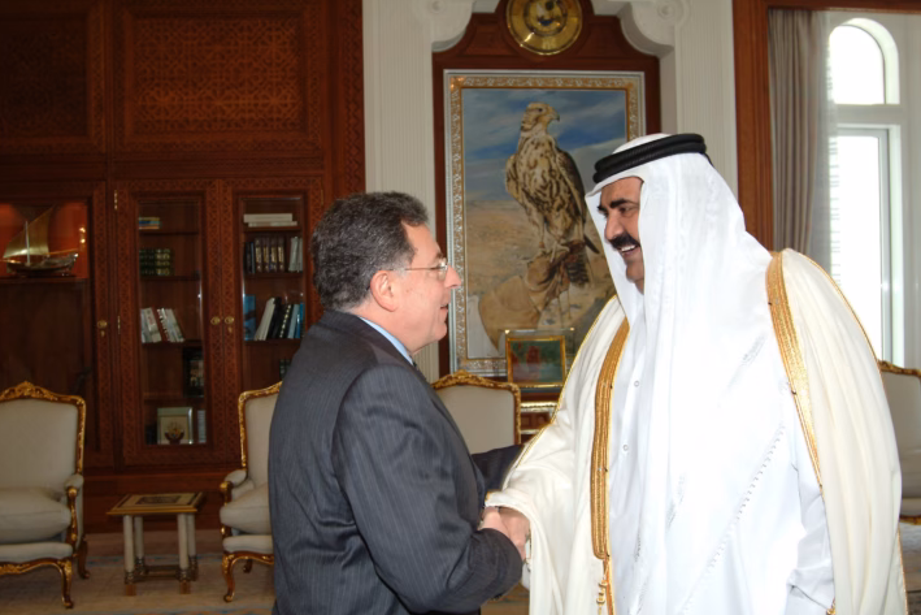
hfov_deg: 49.5
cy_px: 325
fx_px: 998
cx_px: 466
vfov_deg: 34.2
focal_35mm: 39
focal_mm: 24
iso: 400
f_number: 5.6
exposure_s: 1/60
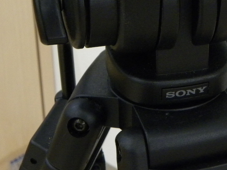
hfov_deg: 19.8
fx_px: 643
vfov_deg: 15.0
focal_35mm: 98
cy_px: 23
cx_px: 183
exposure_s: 1/154
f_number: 3.2
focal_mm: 8.2
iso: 400
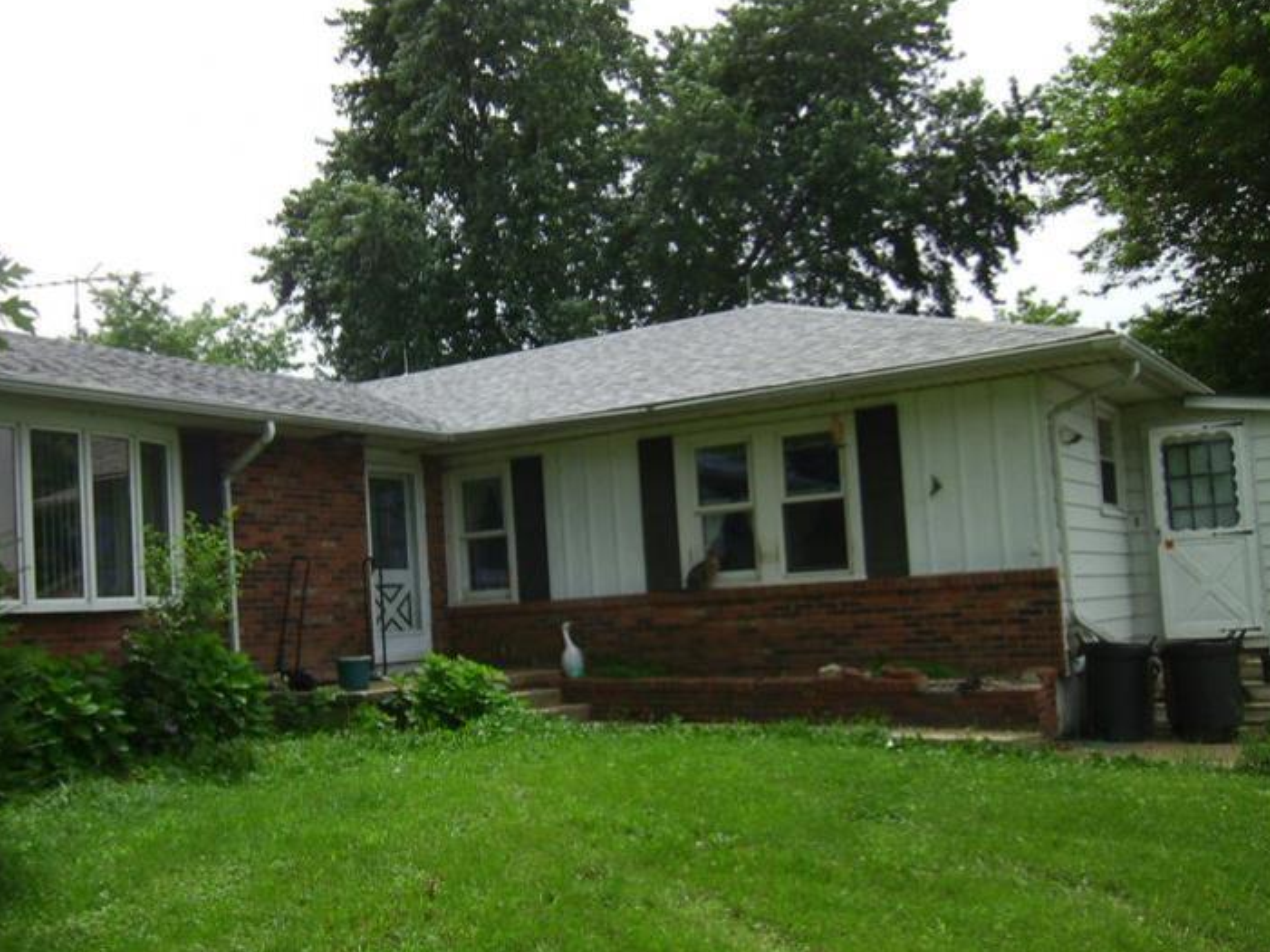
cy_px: 475
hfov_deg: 48.3
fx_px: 1394
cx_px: 447
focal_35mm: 38
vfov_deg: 37.7
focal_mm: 4.5
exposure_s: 1/246
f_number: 9.3
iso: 100
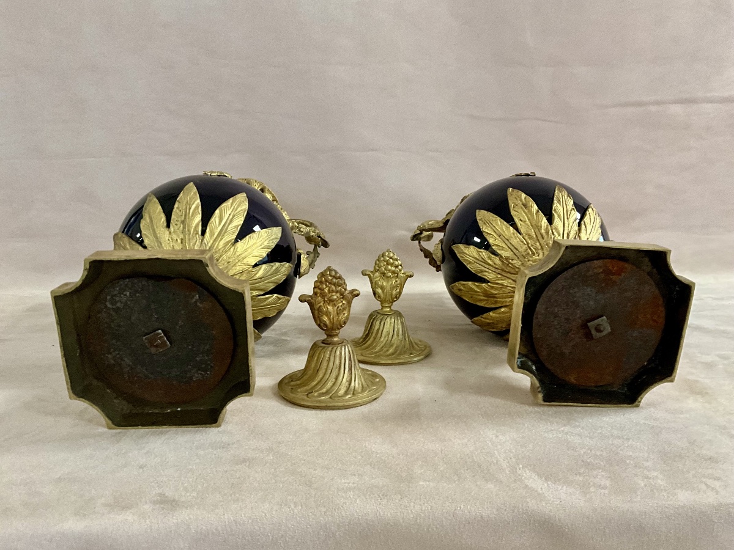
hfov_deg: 61.7
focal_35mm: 29
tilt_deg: -10.7
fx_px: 615
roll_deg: +0.6
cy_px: 275
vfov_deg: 48.2
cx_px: 367
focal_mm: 3
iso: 200
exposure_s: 1/50
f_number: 1.8
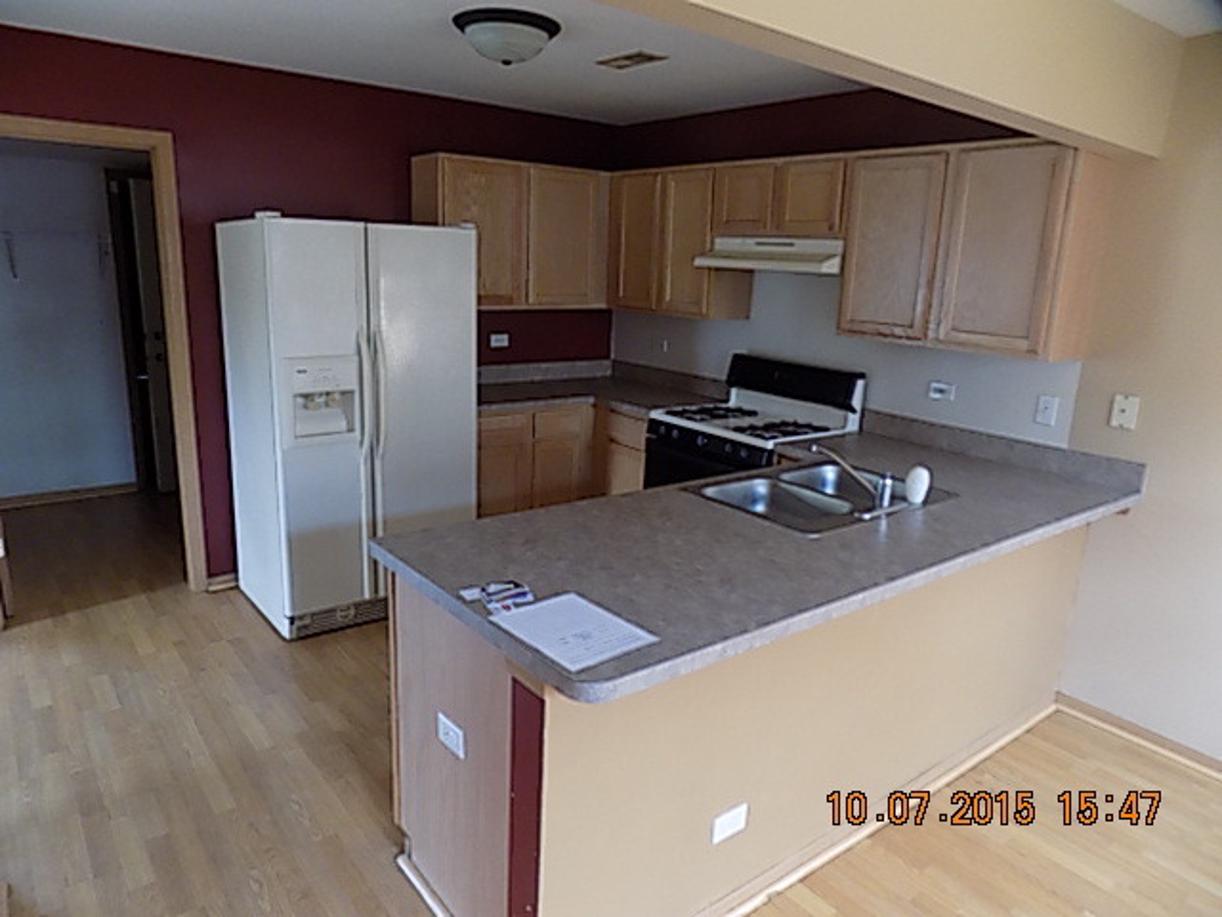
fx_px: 812
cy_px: 458
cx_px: 611
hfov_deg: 73.9
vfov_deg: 58.9
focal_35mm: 23
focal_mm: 4
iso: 220
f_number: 3.1
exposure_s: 1/30
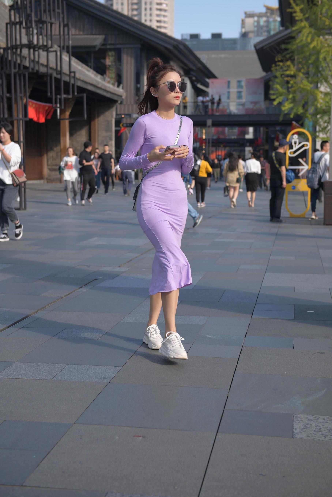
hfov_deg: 24.6
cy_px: 248
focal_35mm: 55
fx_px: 761
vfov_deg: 36.2
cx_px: 166
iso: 250
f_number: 4.5
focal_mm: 55
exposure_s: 1/1000
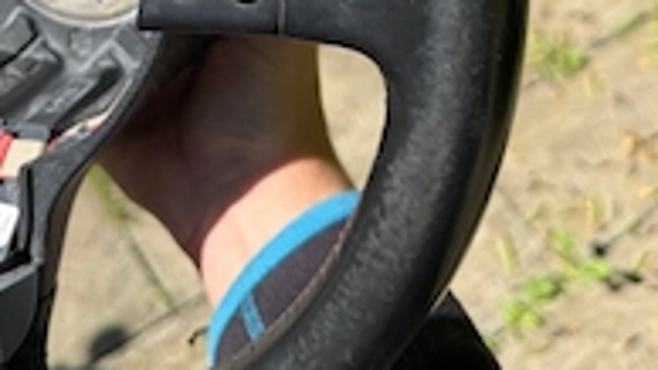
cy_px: -153
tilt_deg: -41.9
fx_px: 942
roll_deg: -10.8
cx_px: 237
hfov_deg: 38.2
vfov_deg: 19.8
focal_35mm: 54
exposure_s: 1/2703
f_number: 1.78
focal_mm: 6.76
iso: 80
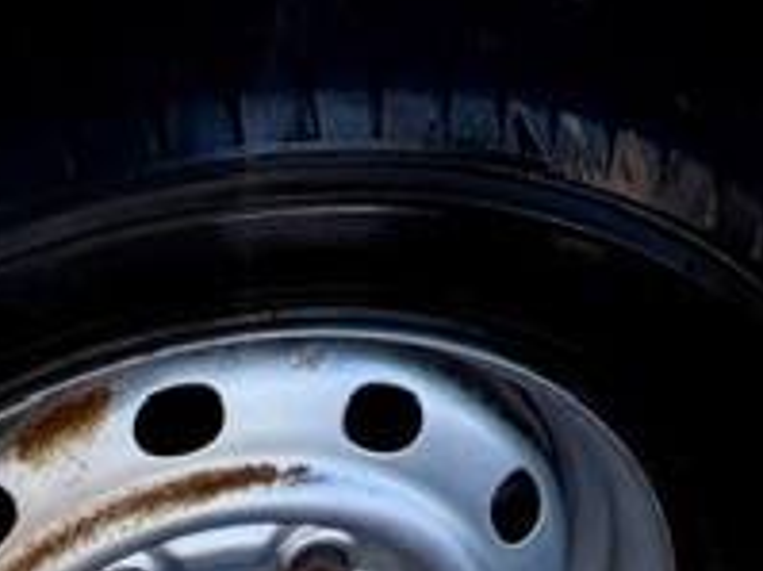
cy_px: -1046
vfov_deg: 11.4
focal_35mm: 90
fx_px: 1983
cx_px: 460
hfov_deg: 21.8
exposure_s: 1/502
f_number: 2.2
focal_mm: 2.22
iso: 64
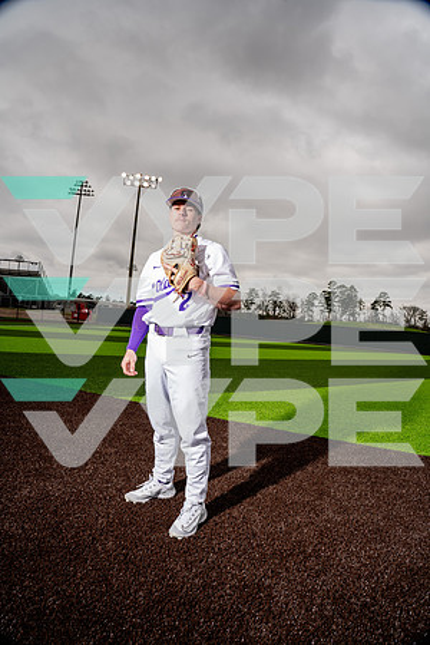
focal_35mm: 20
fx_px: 358
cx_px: 215
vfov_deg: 84.0
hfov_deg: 61.9
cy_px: 322
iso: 100
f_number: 8
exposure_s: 1/200
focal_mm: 20
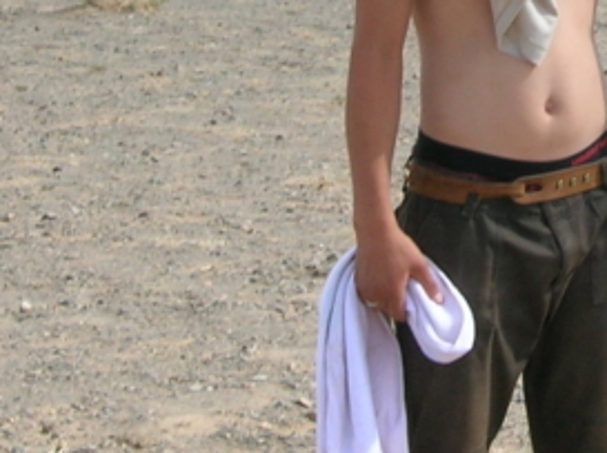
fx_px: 2837
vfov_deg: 9.1
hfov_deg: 12.0
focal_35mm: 162
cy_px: 69
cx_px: 656
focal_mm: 7.7
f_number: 5.4
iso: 50
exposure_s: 1/164
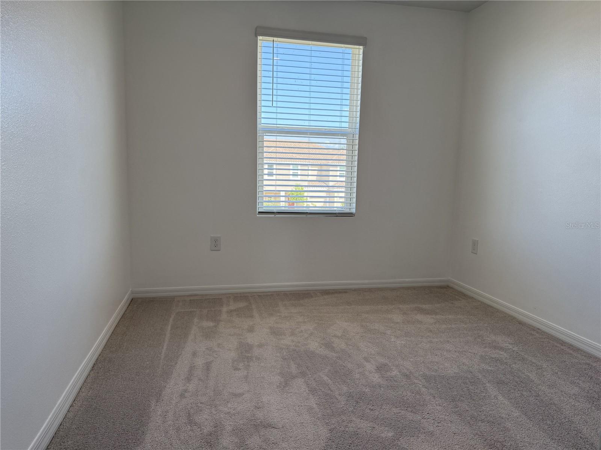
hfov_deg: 71.6
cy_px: 225
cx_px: 300
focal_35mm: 24
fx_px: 417
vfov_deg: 56.8
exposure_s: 1/243
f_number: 1.78
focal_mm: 6.76
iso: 125
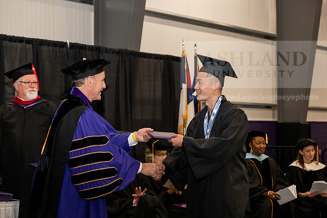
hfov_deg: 28.8
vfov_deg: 19.5
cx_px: 164
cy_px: 109
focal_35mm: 70
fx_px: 636
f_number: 5.6
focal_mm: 70
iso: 2500
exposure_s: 1/200
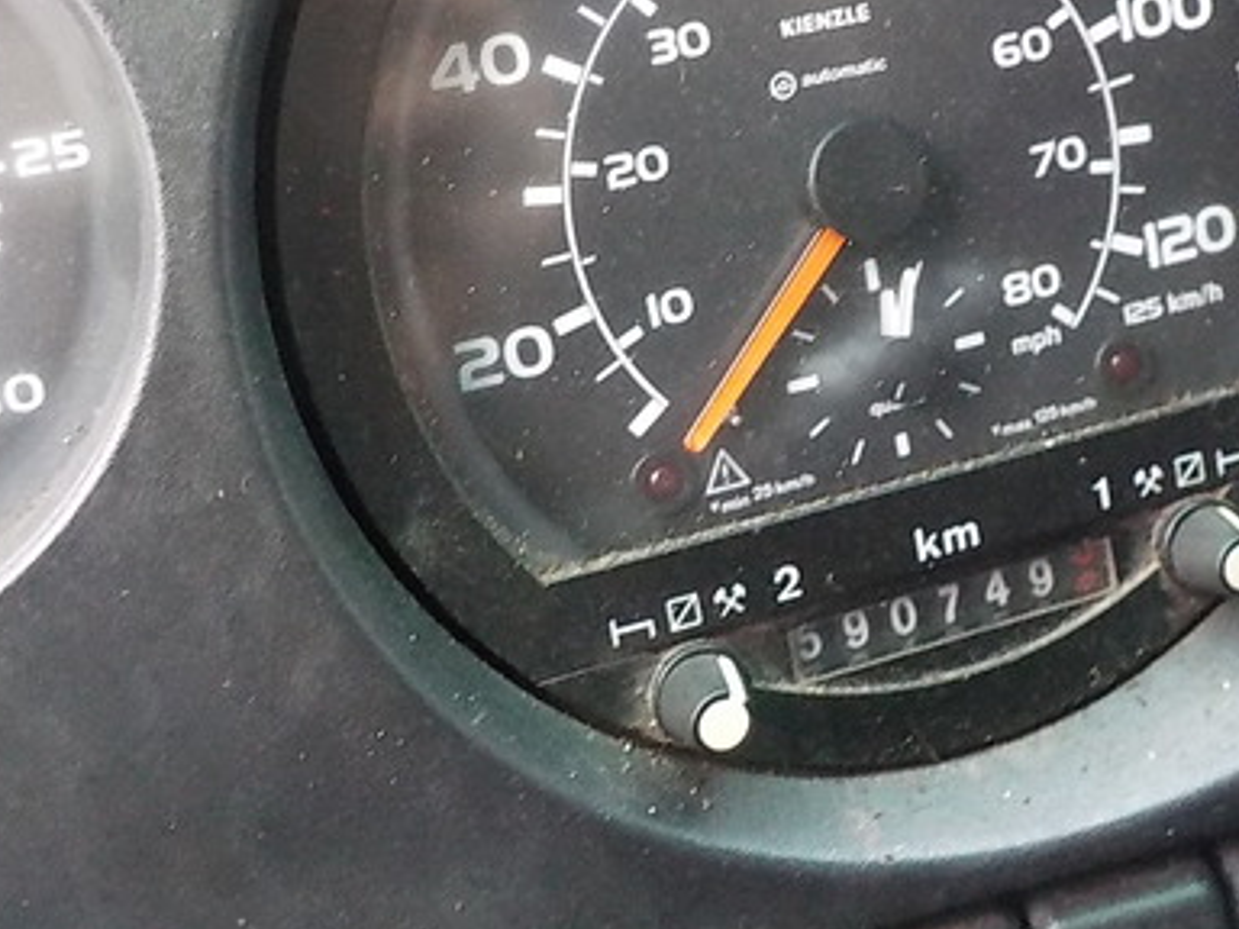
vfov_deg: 28.5
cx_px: 778
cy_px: 194
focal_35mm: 50
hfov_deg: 37.9
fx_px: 1790
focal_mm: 4.1
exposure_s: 1/20
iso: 800
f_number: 3.3
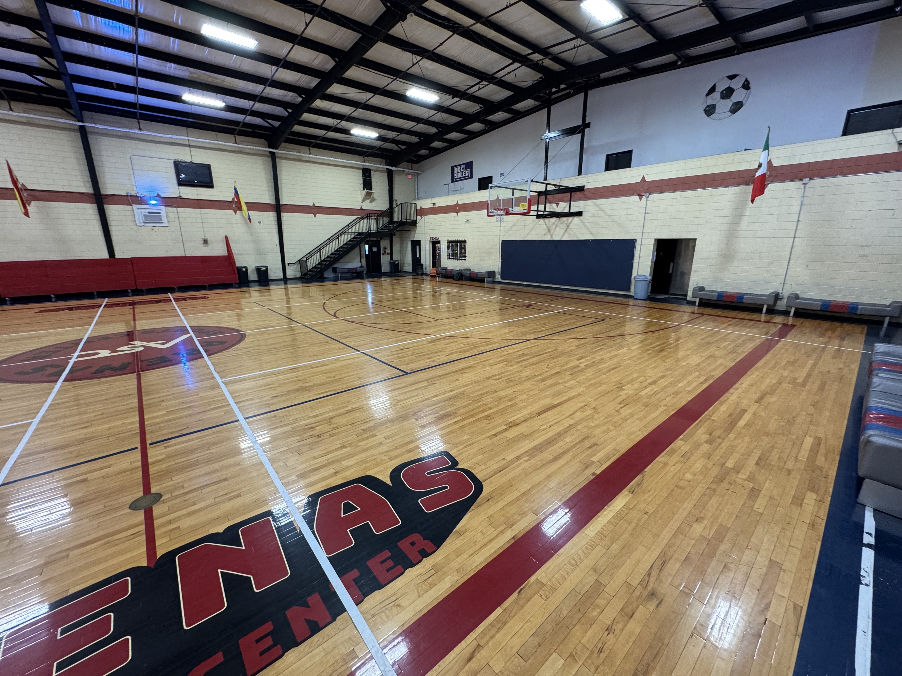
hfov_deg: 102.1
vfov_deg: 85.7
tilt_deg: -16.1
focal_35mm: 14
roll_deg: +1.2
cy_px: 338
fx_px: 365
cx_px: 451
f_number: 2.2
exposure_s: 1/60
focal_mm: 2.22
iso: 200
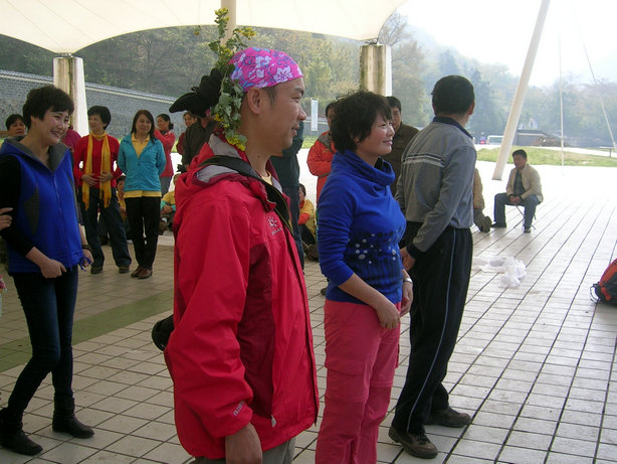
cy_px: 232
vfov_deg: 32.9
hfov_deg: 42.9
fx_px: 785
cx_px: 308
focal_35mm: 44
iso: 50
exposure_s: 1/333
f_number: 3
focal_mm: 6.7
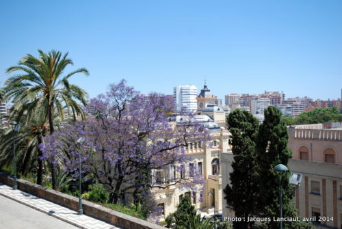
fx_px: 343
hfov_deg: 53.1
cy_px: 114
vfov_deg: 37.0
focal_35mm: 36
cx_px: 171
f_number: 6.3
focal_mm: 24
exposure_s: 1/160
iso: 100
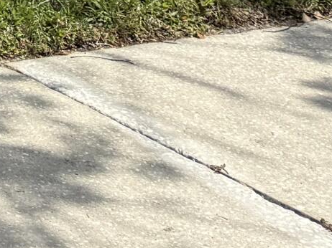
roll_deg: +1.1
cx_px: -645
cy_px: -487
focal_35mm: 156
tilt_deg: +2.2
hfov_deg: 9.8
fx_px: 1495
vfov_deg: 8.1
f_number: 1.78
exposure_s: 1/4167
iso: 80
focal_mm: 6.76
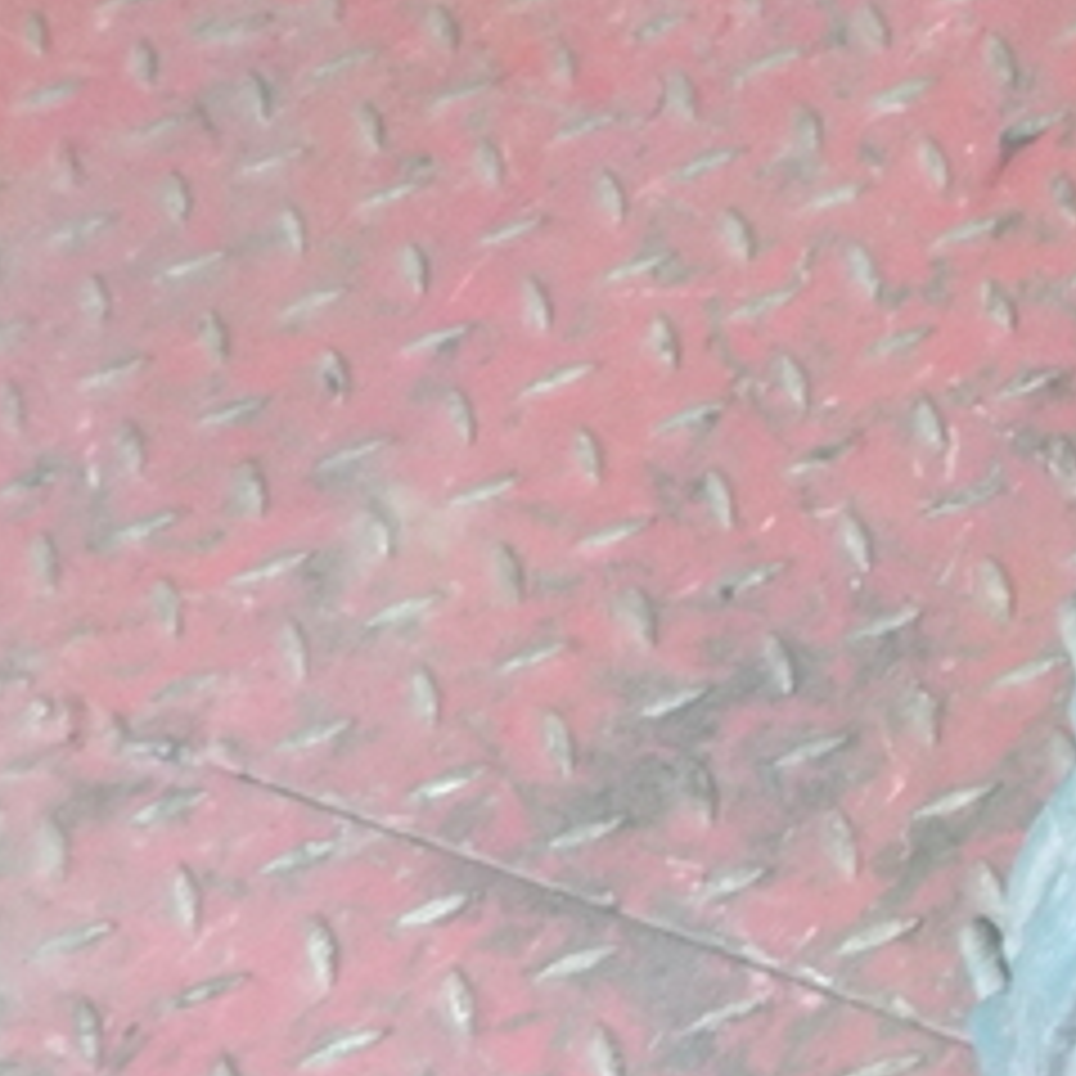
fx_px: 2497
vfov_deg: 23.4
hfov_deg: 22.0
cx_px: 1378
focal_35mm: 71
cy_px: 1062
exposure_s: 1/8
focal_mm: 4.1
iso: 560
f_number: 3.3
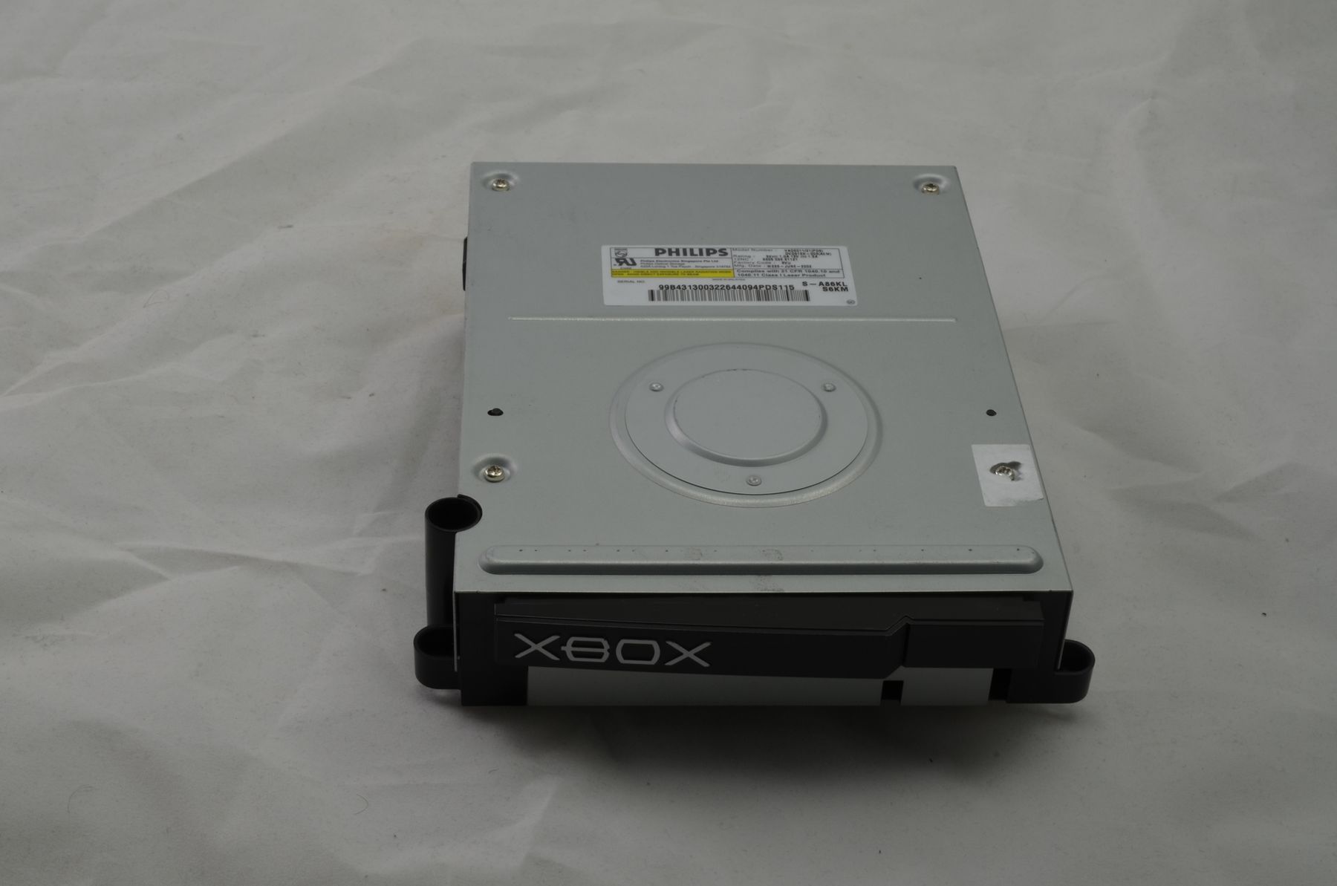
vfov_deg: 22.5
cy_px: 443
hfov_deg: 33.5
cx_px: 668
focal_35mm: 60
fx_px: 2224
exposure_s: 1/2.5
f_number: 20
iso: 100
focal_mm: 40
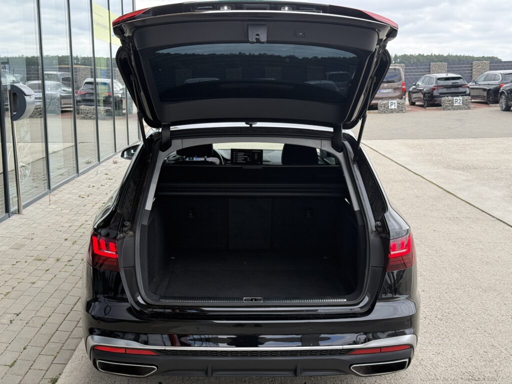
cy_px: 192
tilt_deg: -8.1
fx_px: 710
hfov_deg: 39.7
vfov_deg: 30.3
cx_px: 256
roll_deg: +0.5
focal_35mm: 48
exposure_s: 1/1133
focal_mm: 6.76
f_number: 1.78
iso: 80
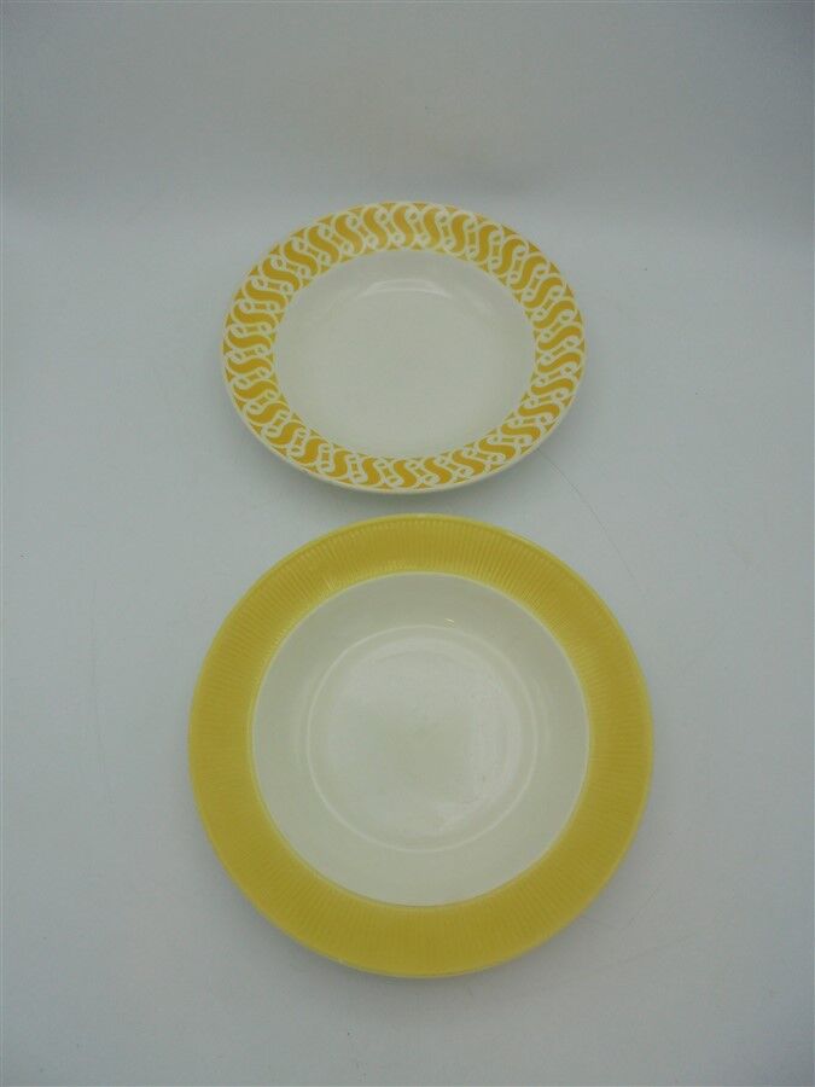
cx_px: 408
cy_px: 544
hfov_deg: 53.1
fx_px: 816
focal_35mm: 26
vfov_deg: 67.3
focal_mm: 4.6
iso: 100
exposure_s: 1/160
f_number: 3.5
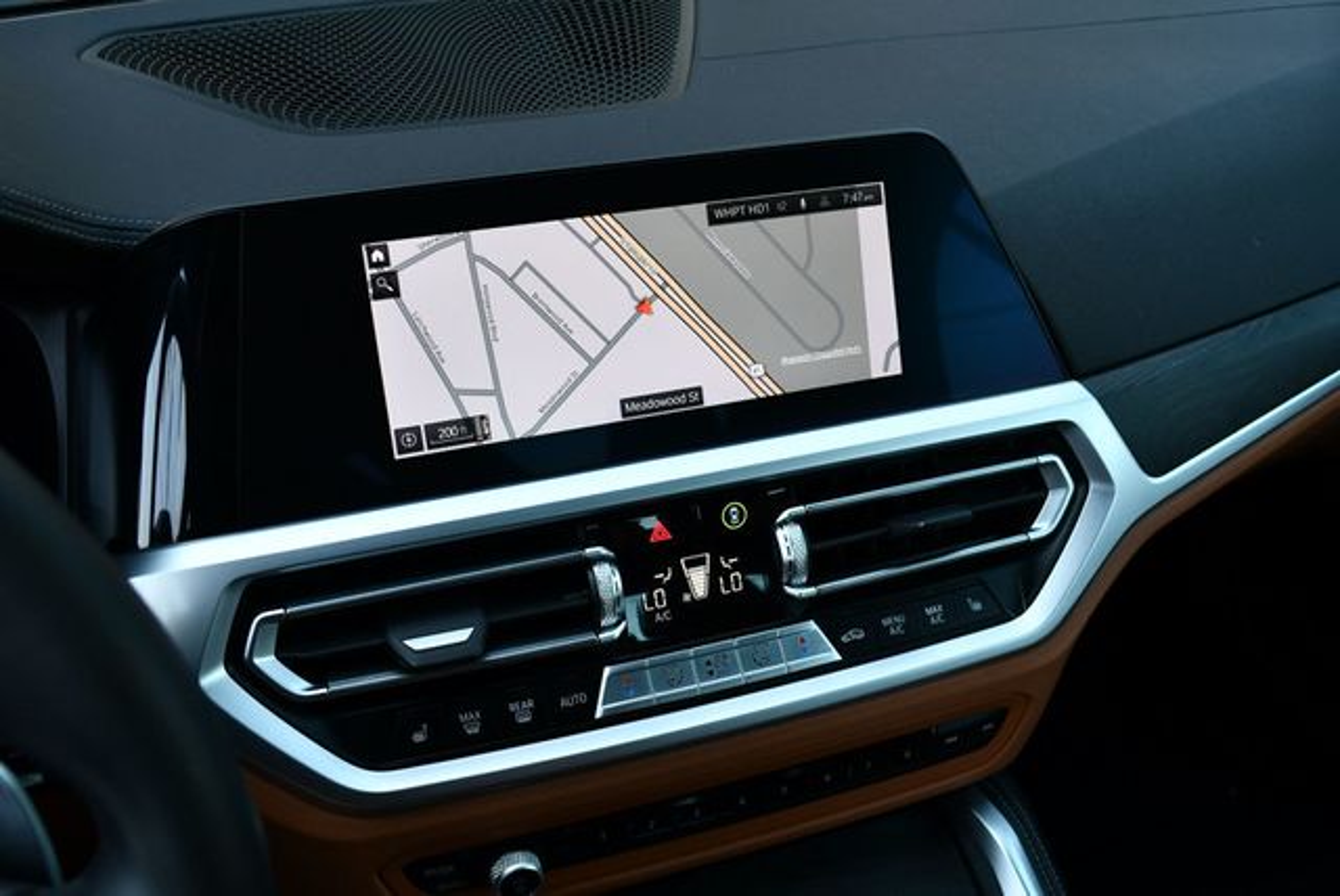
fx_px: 1341
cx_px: 670
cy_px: 448
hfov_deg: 53.1
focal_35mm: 36
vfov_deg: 36.9
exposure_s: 1/250
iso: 400
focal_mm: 18
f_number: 4
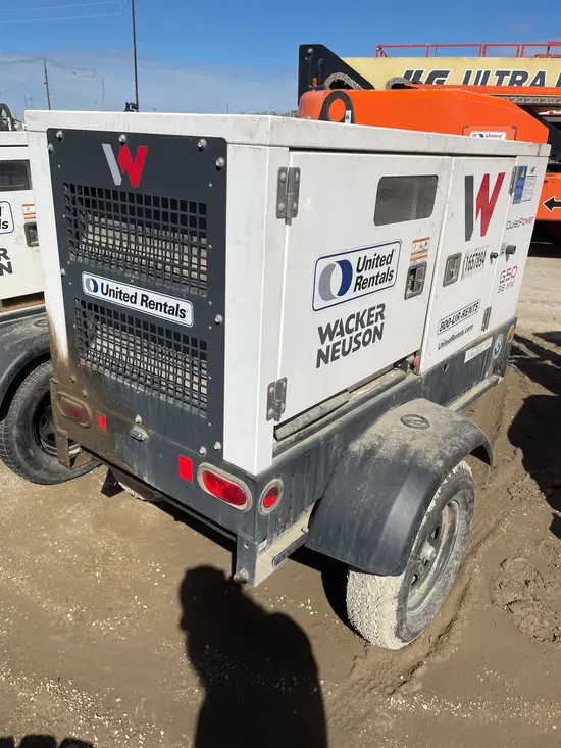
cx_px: 280
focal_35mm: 26
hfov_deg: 53.1
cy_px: 374
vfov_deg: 67.3
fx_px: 562
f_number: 1.6
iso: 32
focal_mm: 4.2
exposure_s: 1/7813
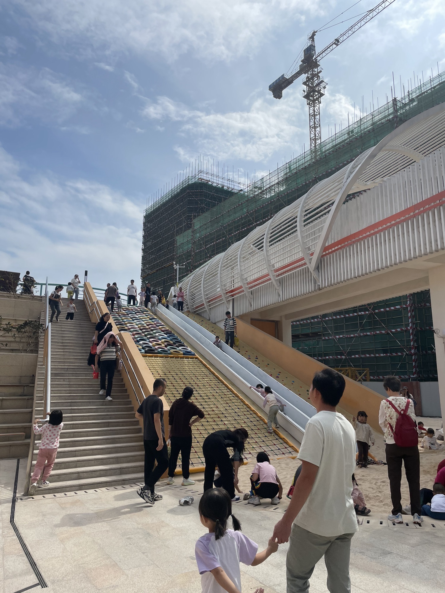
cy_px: 296
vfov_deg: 67.3
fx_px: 446
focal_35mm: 26
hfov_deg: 53.1
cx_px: 222
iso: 32
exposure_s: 1/7813
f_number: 1.6
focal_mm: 4.2
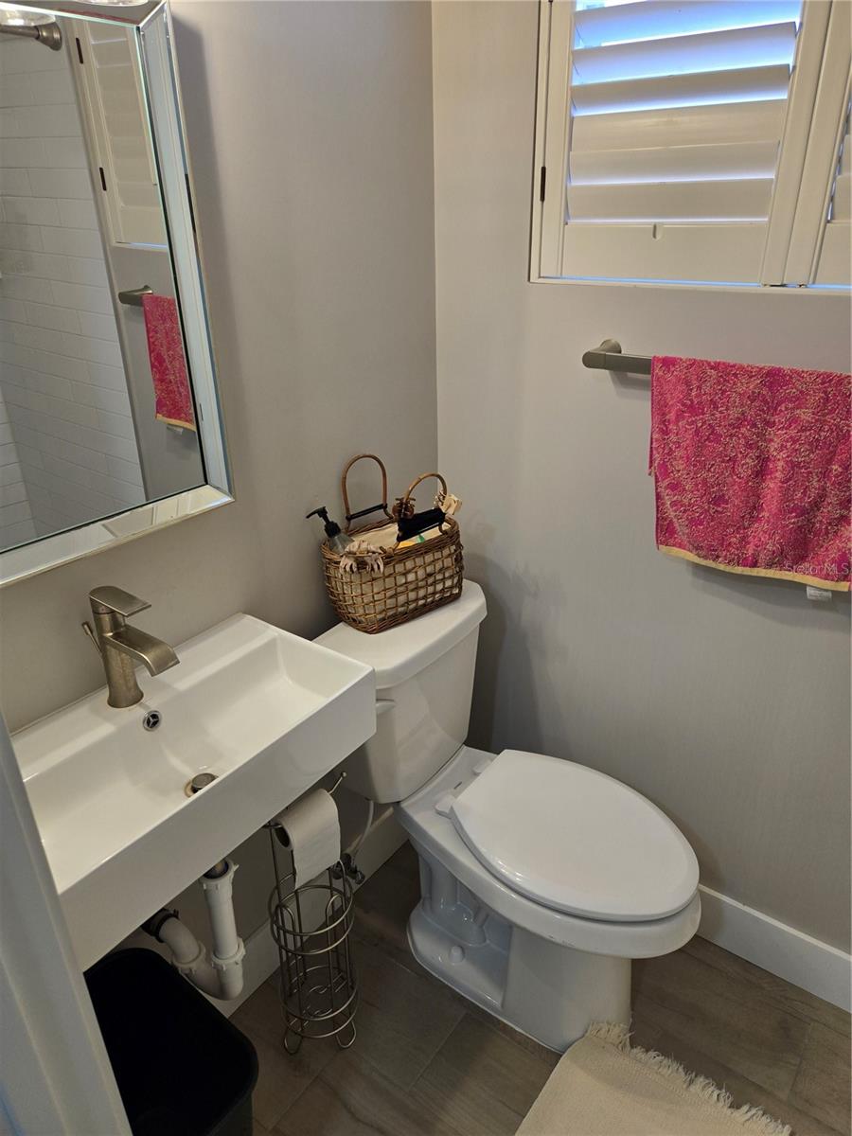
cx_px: 426
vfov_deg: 73.9
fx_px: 755
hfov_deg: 58.9
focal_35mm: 23
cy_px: 568
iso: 64
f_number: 1.8
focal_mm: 5.4
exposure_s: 1/120
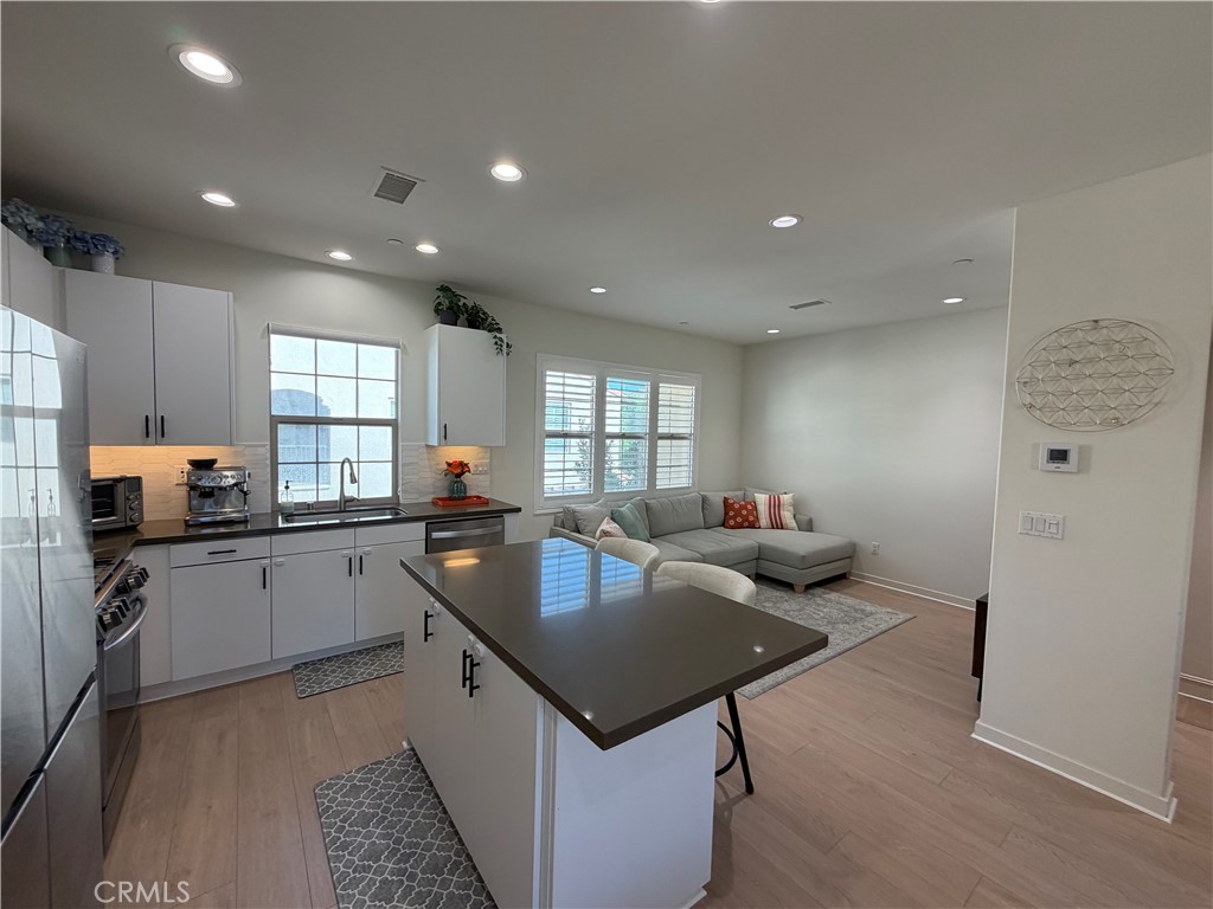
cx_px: 606
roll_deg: -1.8
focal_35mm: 14
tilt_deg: -2.9
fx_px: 491
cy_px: 454
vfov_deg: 85.7
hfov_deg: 102.1
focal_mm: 2.22
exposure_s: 1/120
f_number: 2.2
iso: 100
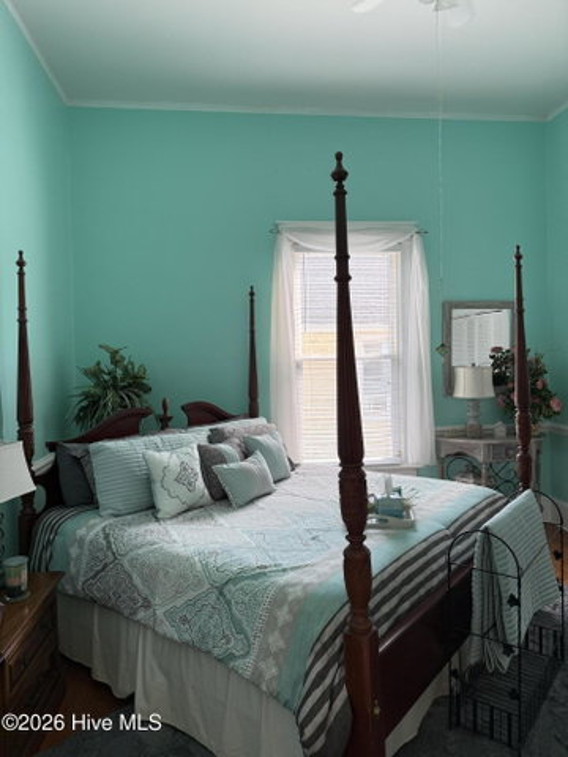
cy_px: 378
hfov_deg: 56.8
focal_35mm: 24
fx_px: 525
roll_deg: +0.7
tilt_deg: -1.7
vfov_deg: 71.6
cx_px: 284
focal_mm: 6.76
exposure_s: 1/234
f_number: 1.78
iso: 125
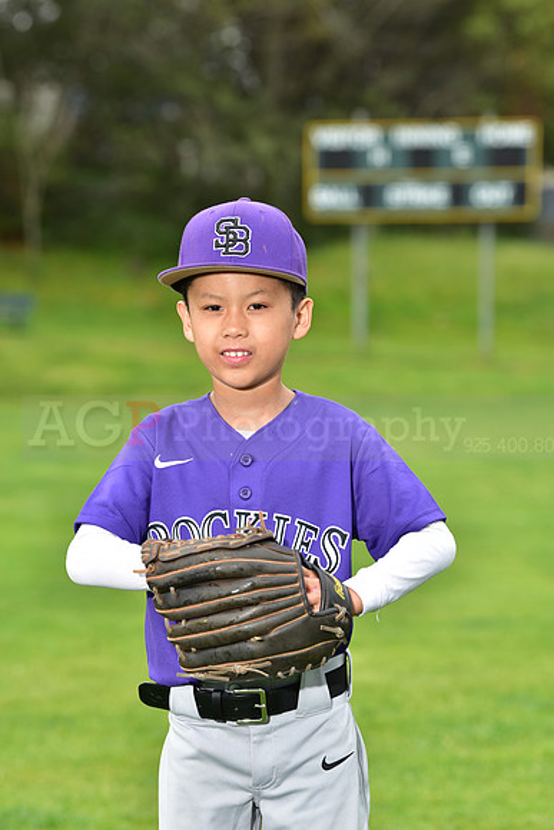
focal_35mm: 150
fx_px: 3460
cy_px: 415
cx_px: 277
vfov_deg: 13.7
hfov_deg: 9.2
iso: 400
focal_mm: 150
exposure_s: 1/250
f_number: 5.6
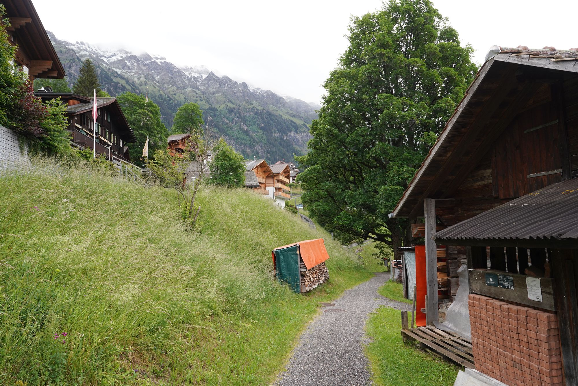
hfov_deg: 73.7
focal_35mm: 24
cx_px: 289
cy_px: 193
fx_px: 385
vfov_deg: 53.1
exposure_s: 1/100
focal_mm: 24
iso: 400
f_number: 13
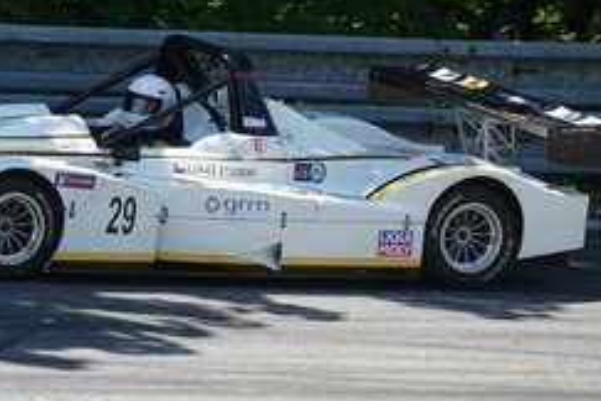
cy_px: 205
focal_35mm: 593
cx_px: 111
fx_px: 9899
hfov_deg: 3.5
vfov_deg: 2.3
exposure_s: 1/800
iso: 200
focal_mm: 117.29
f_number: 4
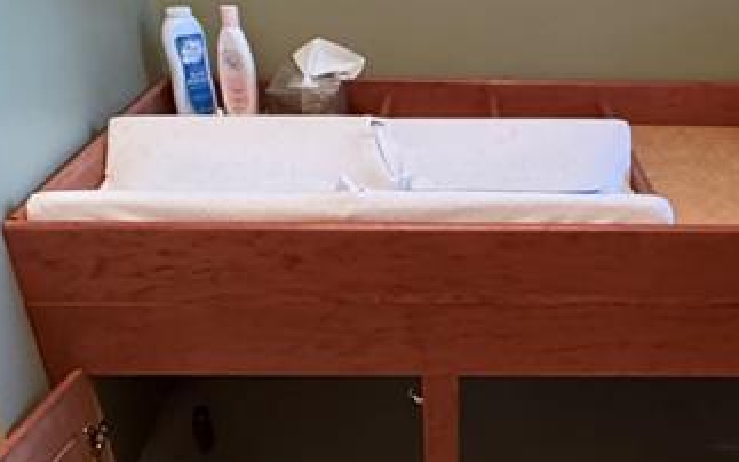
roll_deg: -1.4
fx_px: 947
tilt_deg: -41.2
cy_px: 602
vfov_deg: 24.1
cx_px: 485
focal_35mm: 47
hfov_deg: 42.1
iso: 1000
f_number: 2.2
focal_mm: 2.22
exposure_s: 1/60
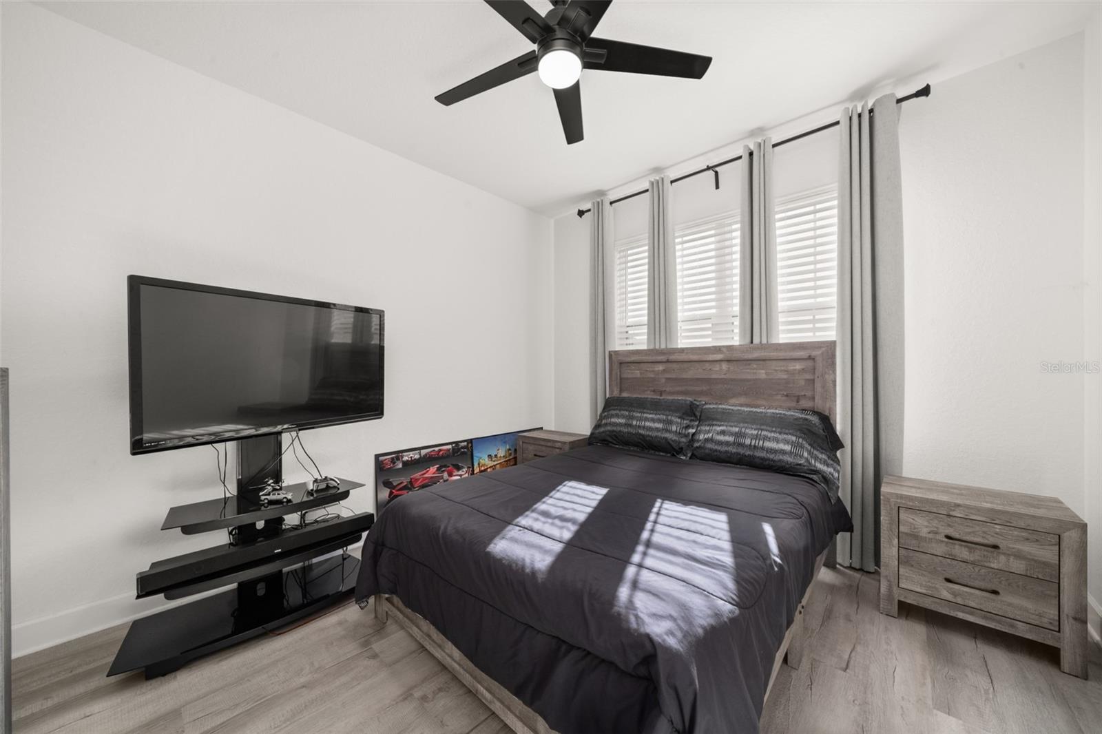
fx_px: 367
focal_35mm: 12
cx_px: 551
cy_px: 367
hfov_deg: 112.6
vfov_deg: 90.0
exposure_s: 1/8
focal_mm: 12
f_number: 11
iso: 400
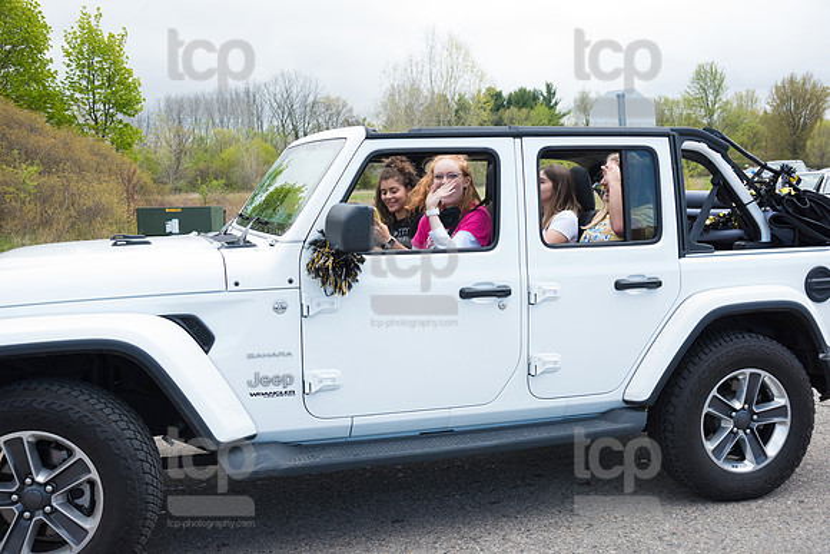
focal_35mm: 38
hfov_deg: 50.7
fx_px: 876
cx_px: 415
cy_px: 277
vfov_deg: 35.1
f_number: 7.1
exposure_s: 1/800
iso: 1250
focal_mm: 38
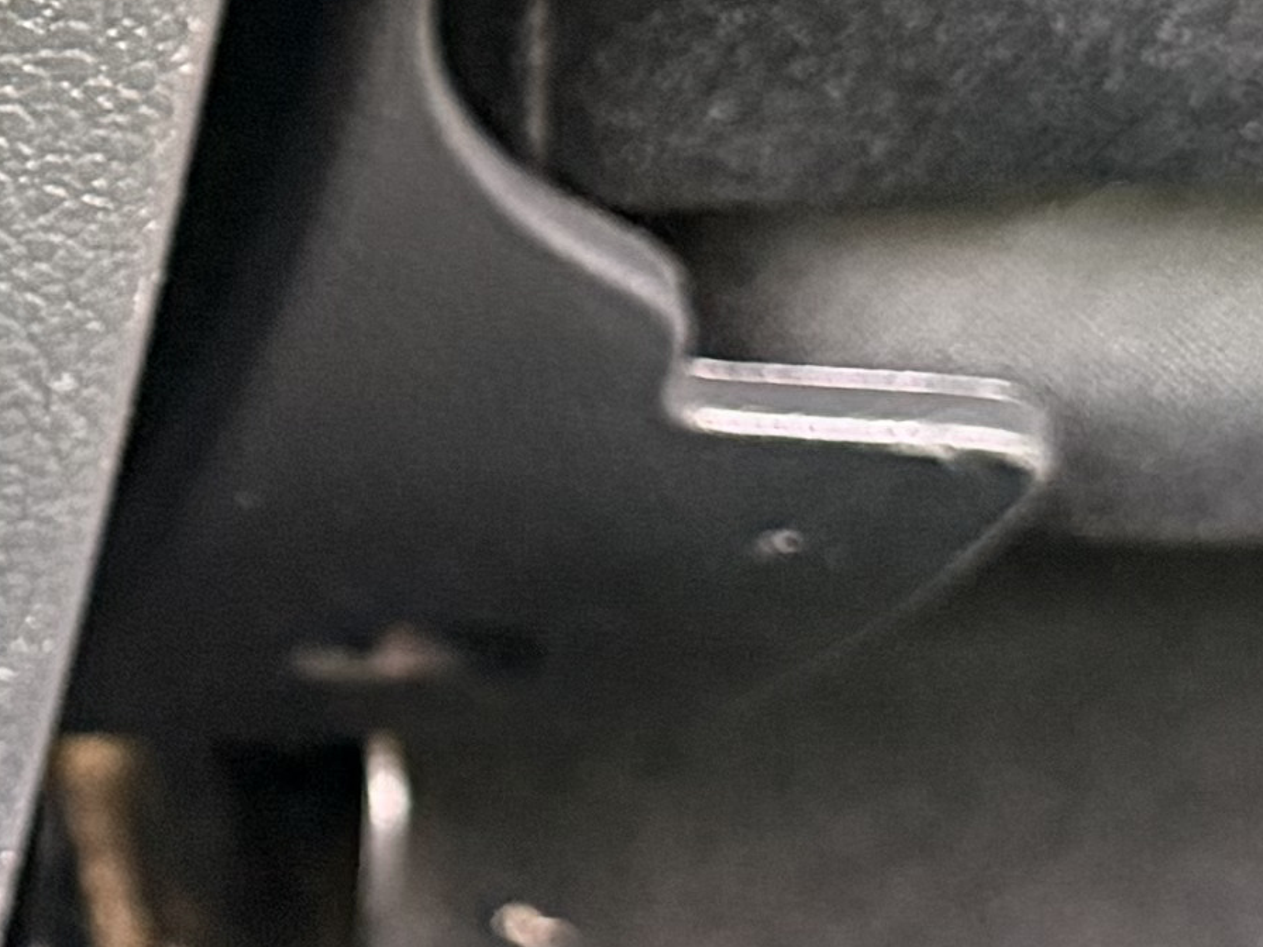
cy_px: 21
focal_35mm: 153
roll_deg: -6.1
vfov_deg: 9.6
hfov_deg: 11.8
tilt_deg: -44.2
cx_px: -1064
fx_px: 5582
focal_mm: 6.76
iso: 800
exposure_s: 1/56
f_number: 1.78
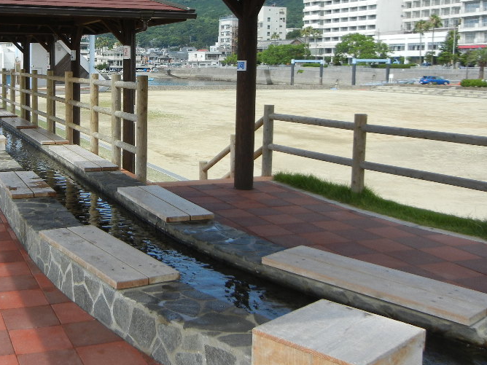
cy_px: 133
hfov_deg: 40.1
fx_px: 647
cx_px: 120
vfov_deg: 31.4
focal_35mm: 46
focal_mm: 5.4
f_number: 3.5
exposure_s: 1/860
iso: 160
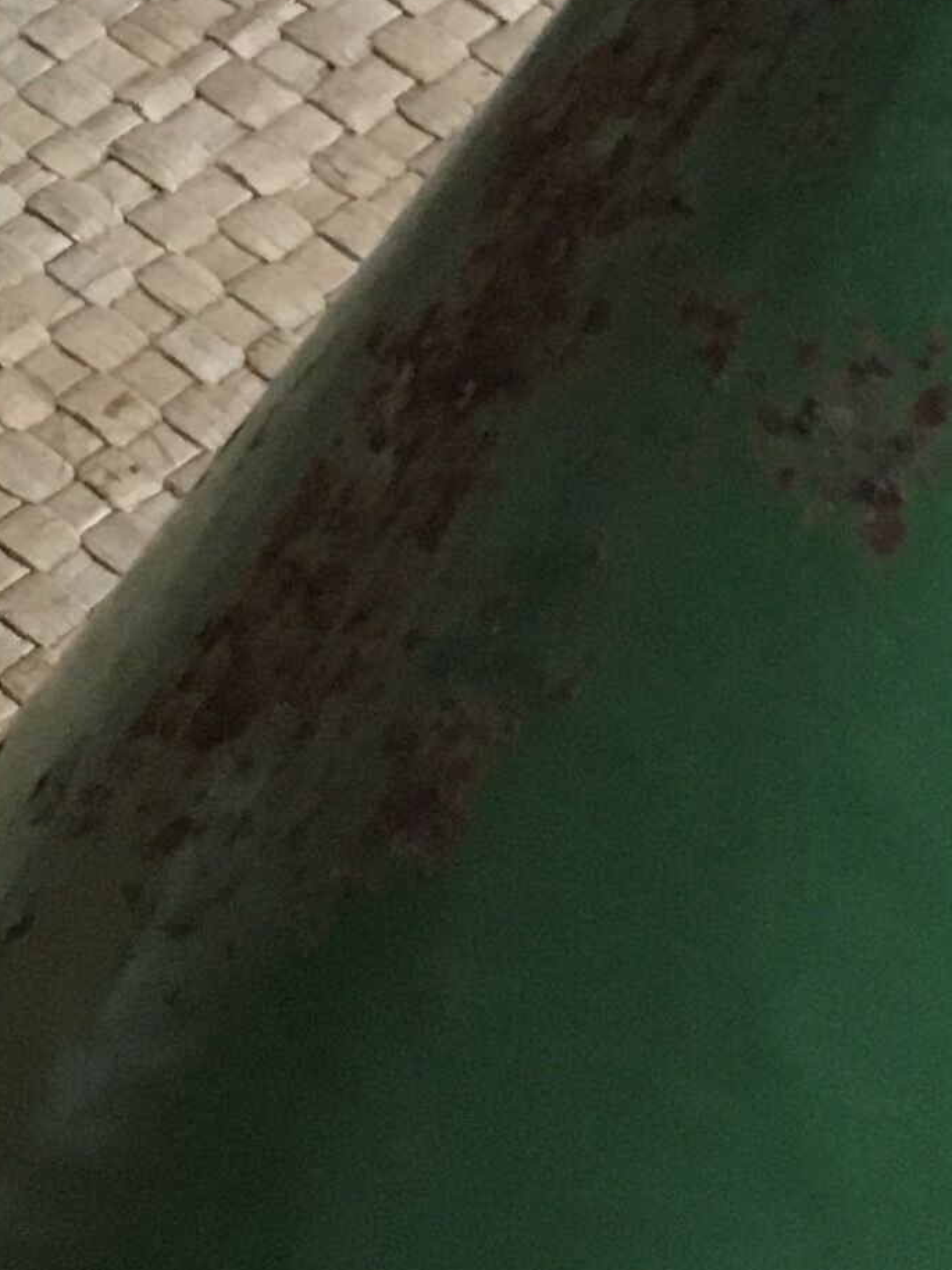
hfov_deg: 11.1
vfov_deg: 15.3
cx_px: 1486
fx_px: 4696
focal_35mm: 128
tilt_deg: -45.5
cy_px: 190
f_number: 2.2
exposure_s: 1/20
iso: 200
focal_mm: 4.15
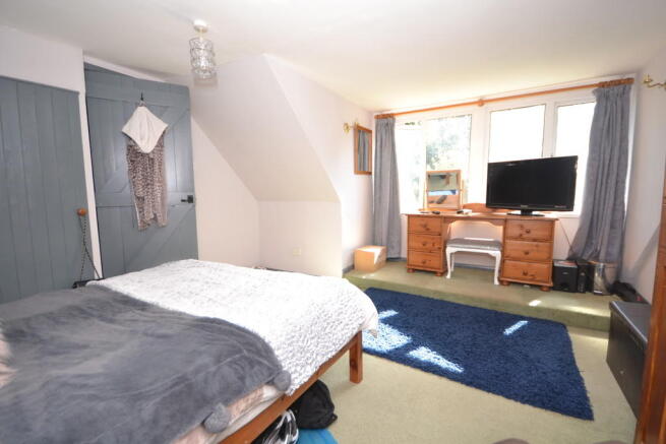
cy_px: 222
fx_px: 278
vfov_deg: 77.4
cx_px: 333
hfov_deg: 100.4
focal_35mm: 15
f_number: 5
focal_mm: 10
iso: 400
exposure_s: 1/100
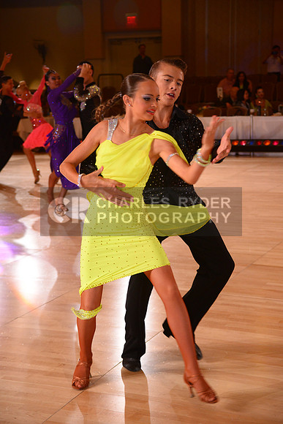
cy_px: 212
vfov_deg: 28.8
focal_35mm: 70
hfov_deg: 19.5
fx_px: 825
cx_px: 142
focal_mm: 70
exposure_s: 1/200
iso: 2000
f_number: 4.8
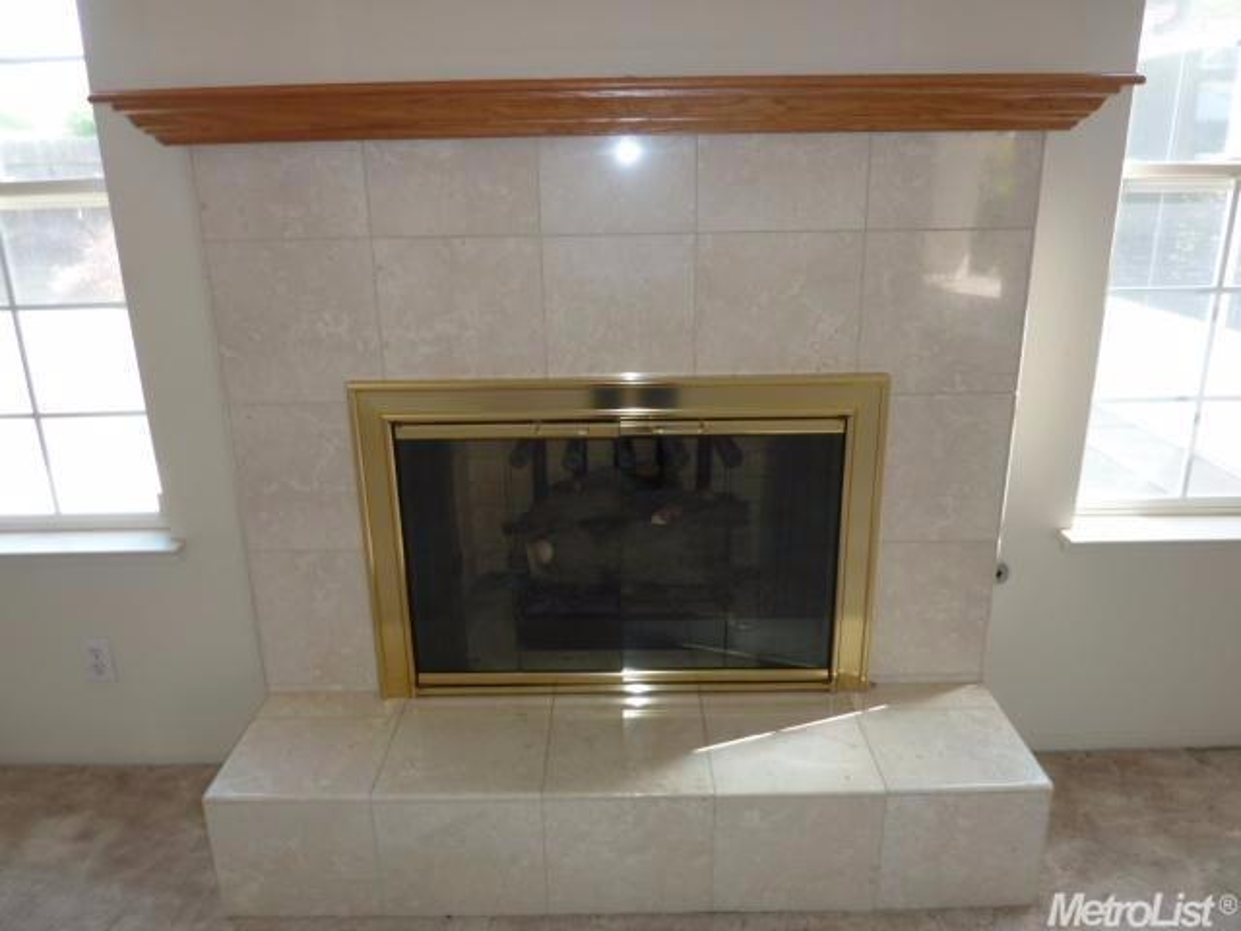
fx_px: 896
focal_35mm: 25
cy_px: 466
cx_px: 620
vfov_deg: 54.9
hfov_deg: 69.4
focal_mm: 4.1
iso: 80
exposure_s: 1/30
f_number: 3.3
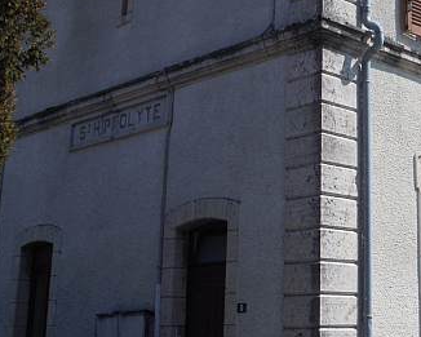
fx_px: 835
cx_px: 387
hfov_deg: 27.2
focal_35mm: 67
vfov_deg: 22.8
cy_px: 128
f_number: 7.6
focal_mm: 5
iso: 100
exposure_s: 1/320
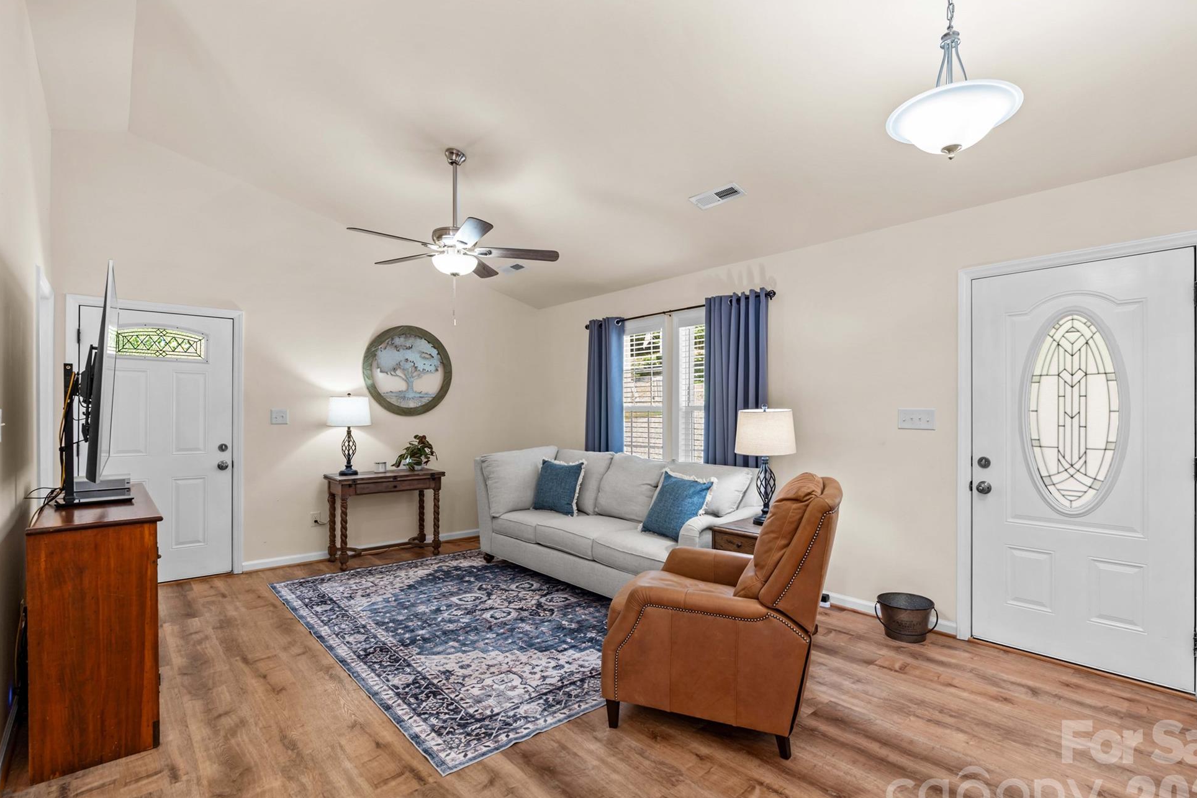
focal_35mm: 17
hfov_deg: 93.2
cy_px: 418
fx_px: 565
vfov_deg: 70.4
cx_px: 624
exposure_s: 1/2.5
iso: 100
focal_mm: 16
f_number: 8
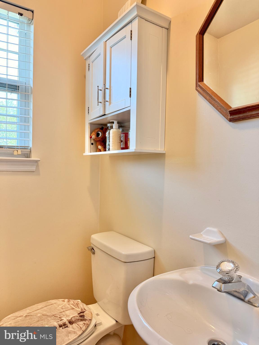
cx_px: 130
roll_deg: -0.7
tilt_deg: -0.4
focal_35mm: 24
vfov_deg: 71.6
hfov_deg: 56.8
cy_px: 172
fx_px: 239
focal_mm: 6.76
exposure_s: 1/120
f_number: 1.78
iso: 125
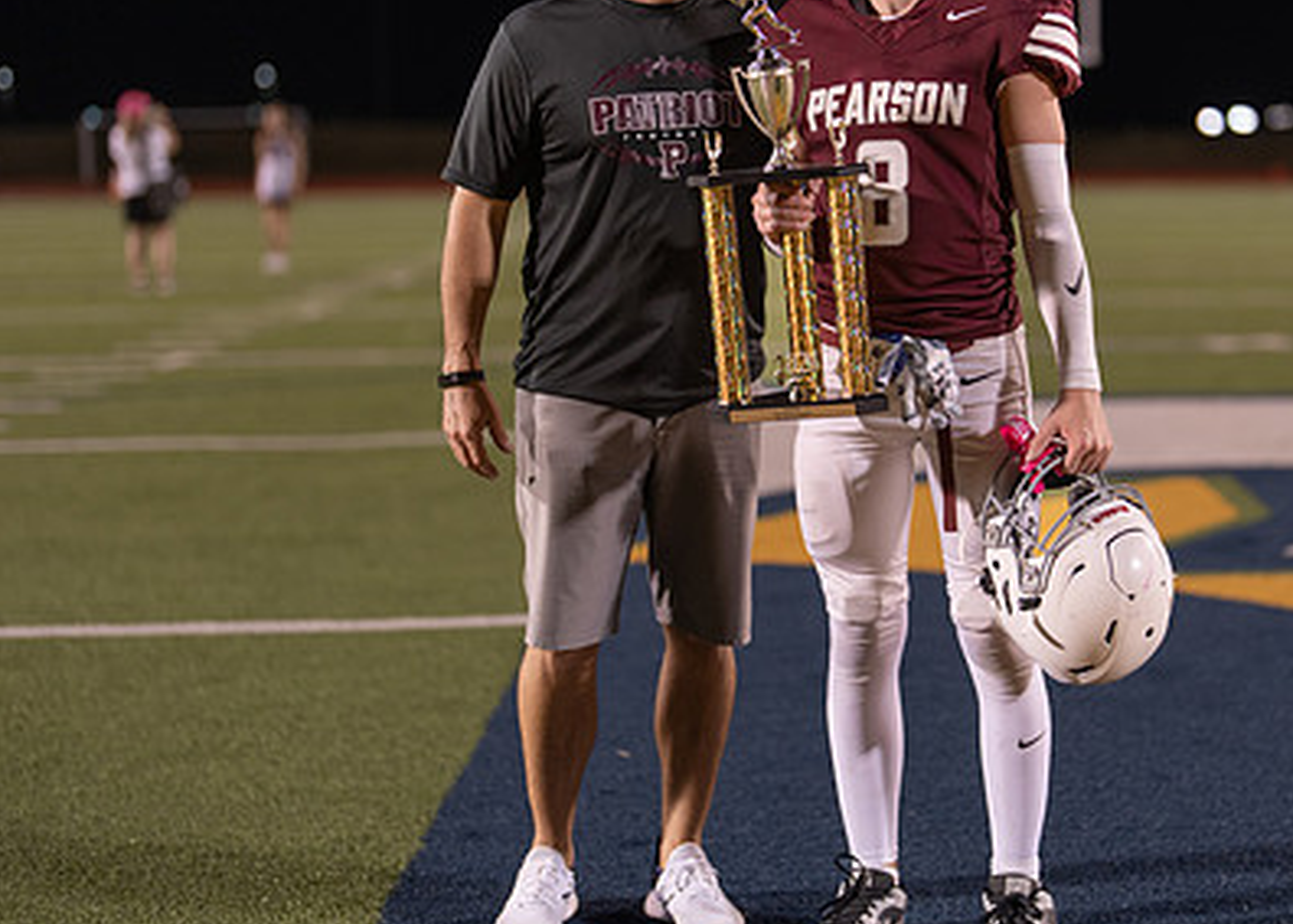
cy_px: 293
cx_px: 840
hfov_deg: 25.0
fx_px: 2902
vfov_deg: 18.0
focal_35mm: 79
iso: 320
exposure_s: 1/320
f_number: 1.2
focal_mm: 50
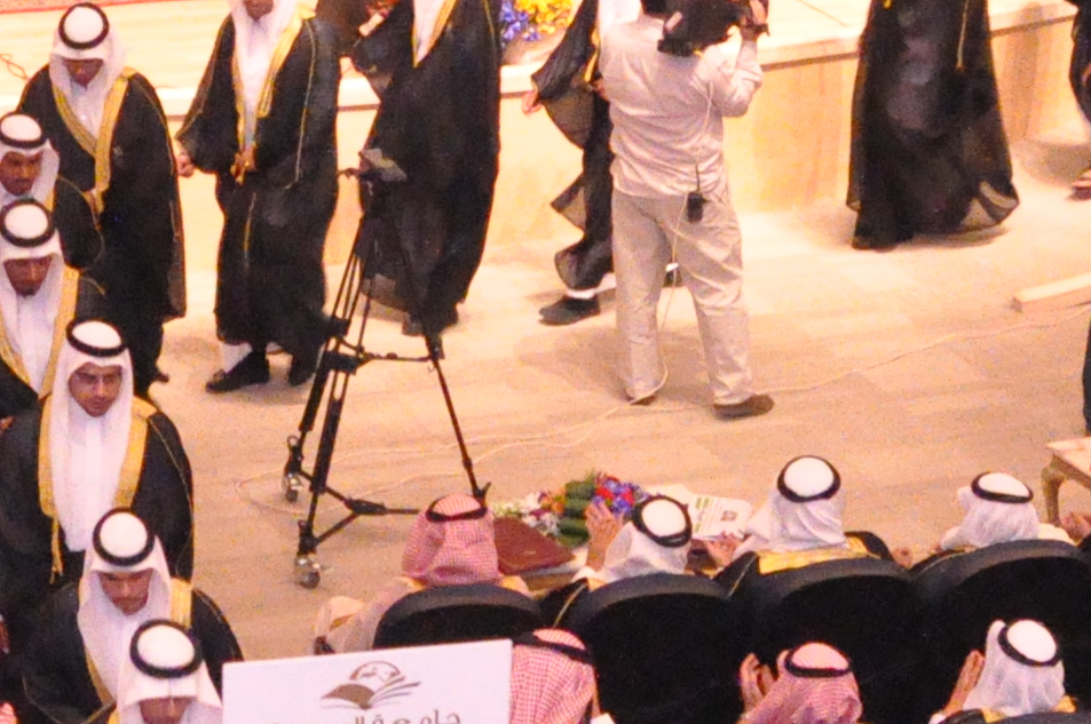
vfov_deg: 8.4
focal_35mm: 162
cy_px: 16
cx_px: 324
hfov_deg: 12.7
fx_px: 4904
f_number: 10
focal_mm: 24
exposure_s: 1/60
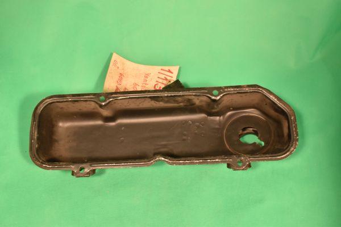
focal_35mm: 40
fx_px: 384
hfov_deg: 47.9
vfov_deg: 33.0
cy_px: 114
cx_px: 170
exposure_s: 1/40
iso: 1000
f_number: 16
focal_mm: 27
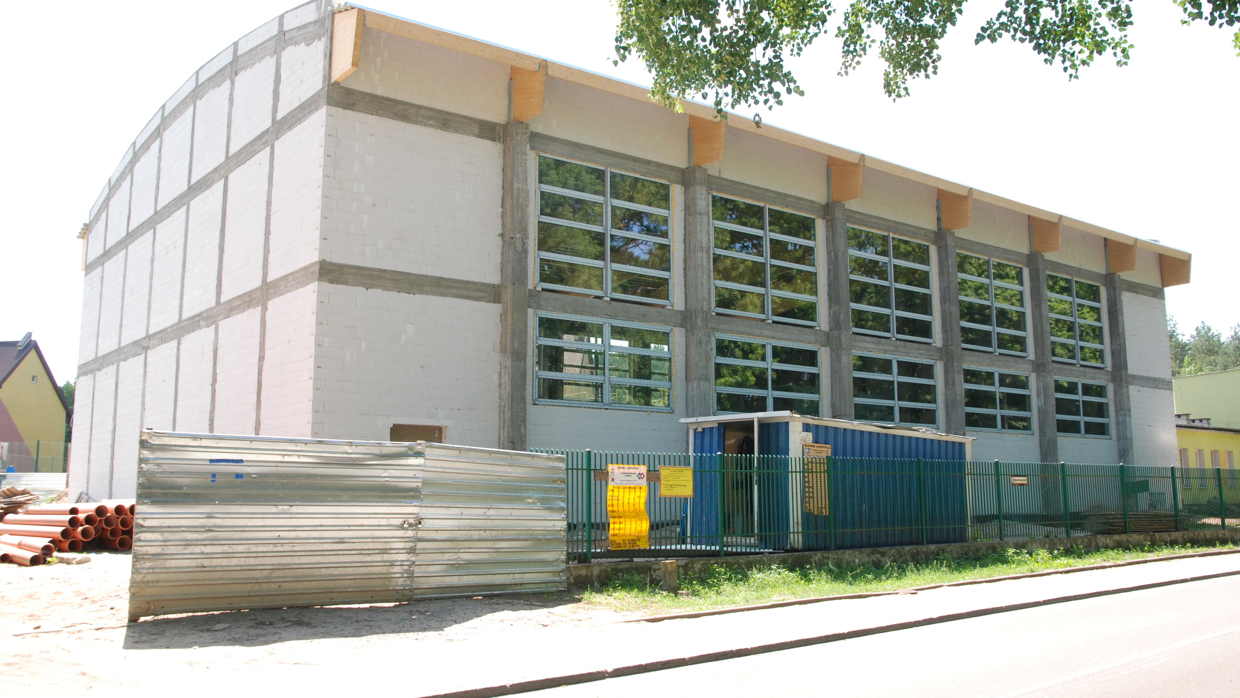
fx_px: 1103
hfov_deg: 58.7
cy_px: 309
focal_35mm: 34
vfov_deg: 35.1
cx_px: 622
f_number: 7.1
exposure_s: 1/200
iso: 320
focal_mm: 21
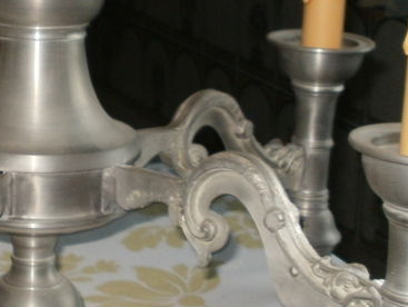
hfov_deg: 19.5
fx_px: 1156
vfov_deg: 15.1
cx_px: 13
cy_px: 122
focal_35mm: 98
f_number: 3.5
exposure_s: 1/30
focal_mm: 6.3
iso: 125
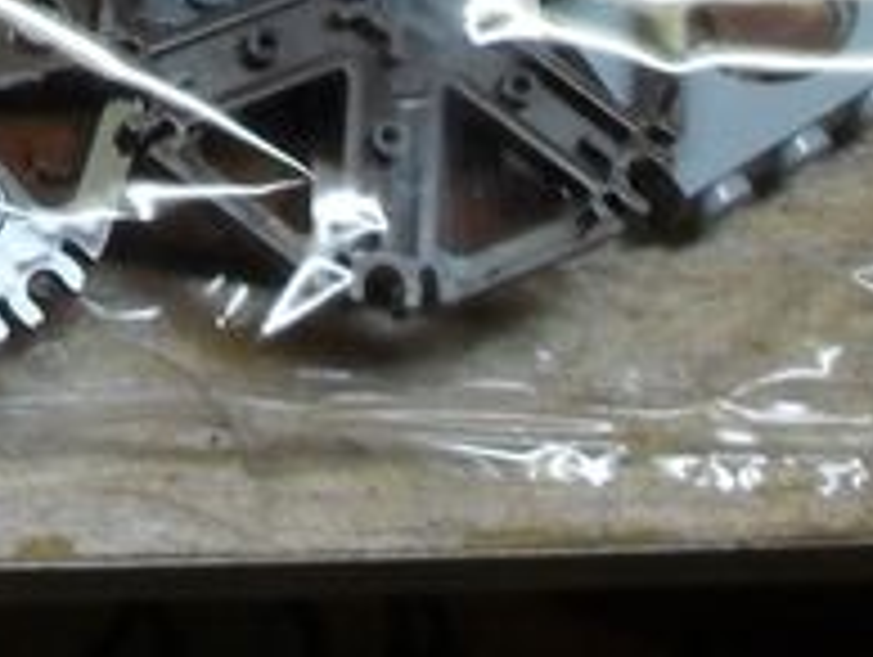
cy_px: -684
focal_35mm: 144
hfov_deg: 13.3
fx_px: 3636
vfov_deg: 9.6
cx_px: -184
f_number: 2.8
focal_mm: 6.2
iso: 160
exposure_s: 1/45
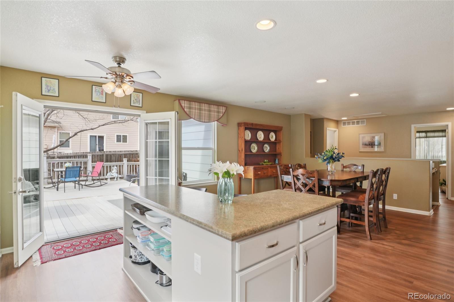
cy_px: 151
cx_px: 227
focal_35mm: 18
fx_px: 227
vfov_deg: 67.4
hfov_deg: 90.0
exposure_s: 1/30
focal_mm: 12
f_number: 8
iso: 160
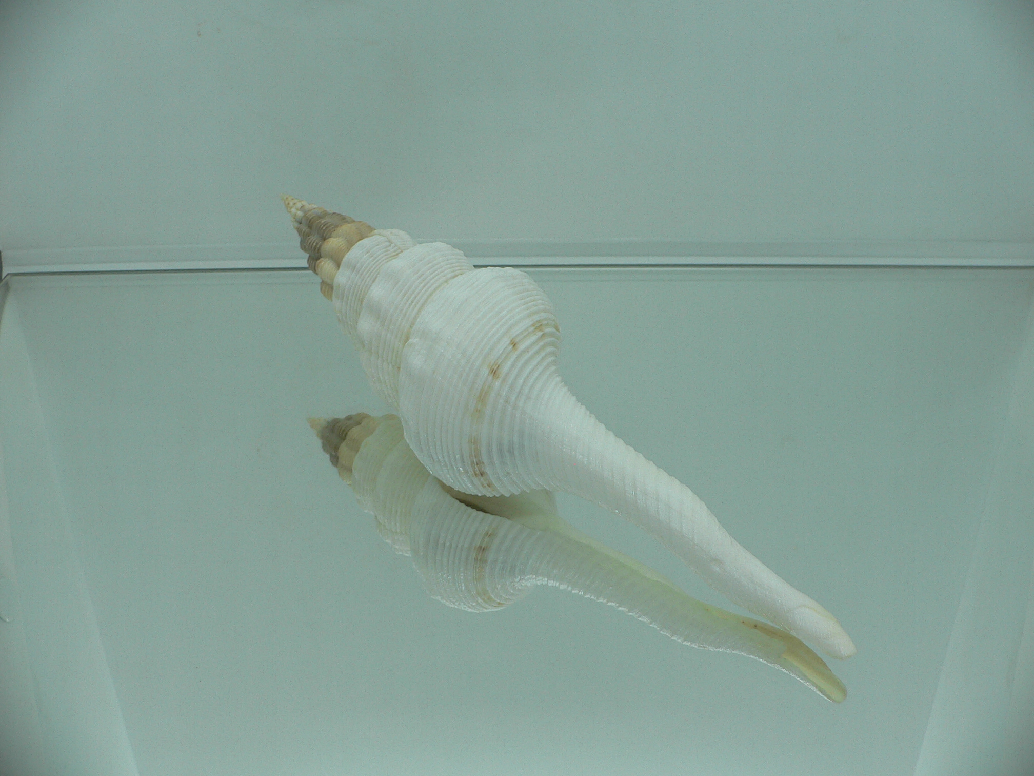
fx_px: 1045
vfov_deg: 40.7
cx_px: 517
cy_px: 388
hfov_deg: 52.6
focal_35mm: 35
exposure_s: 1/60
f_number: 2.8
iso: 80
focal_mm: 4.6
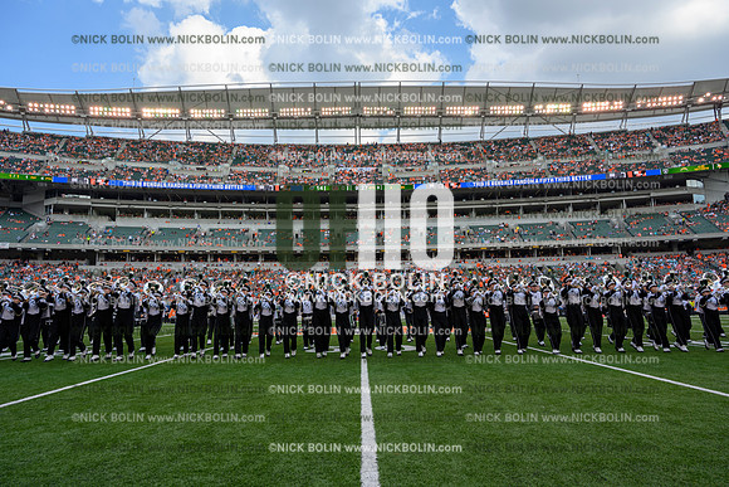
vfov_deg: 53.2
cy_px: 244
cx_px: 364
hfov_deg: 73.7
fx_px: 486
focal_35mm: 24
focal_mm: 24
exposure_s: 1/125
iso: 80
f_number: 7.1
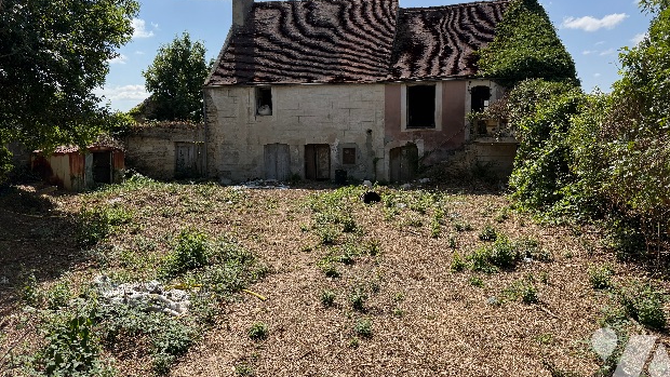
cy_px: 150
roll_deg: +0.6
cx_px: 327
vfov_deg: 42.7
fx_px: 480
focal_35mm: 27
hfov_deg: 69.8
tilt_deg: -2.3
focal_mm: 6.76
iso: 100
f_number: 1.78
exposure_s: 1/6173
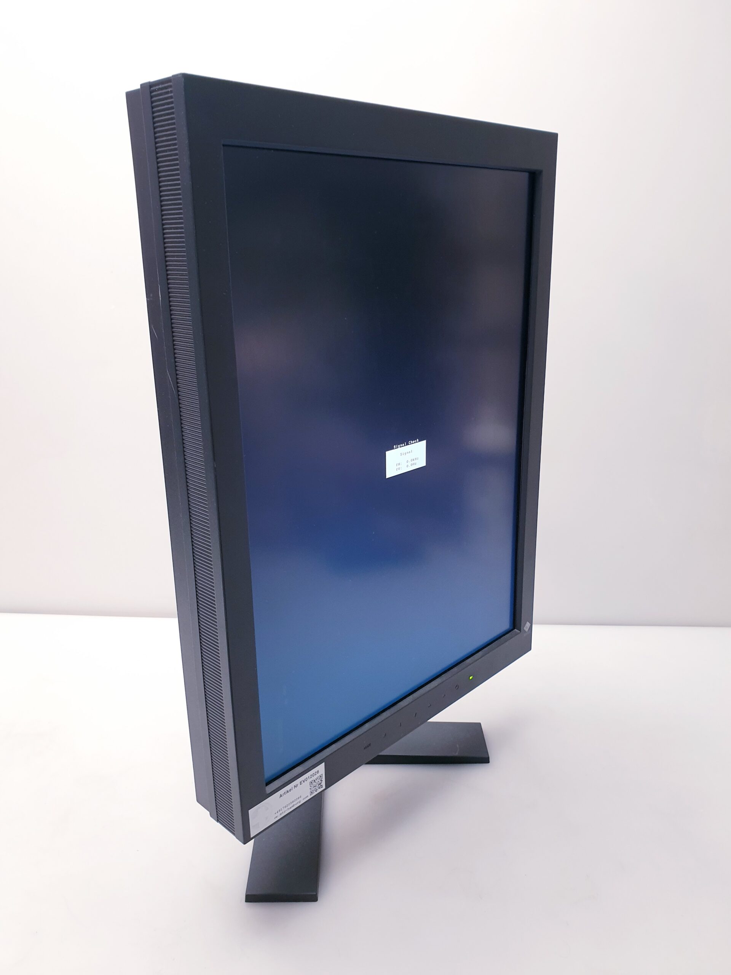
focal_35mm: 26
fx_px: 732
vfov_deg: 67.3
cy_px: 488
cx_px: 366
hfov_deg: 53.1
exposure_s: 1/50
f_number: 2.4
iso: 100
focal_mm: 4.3
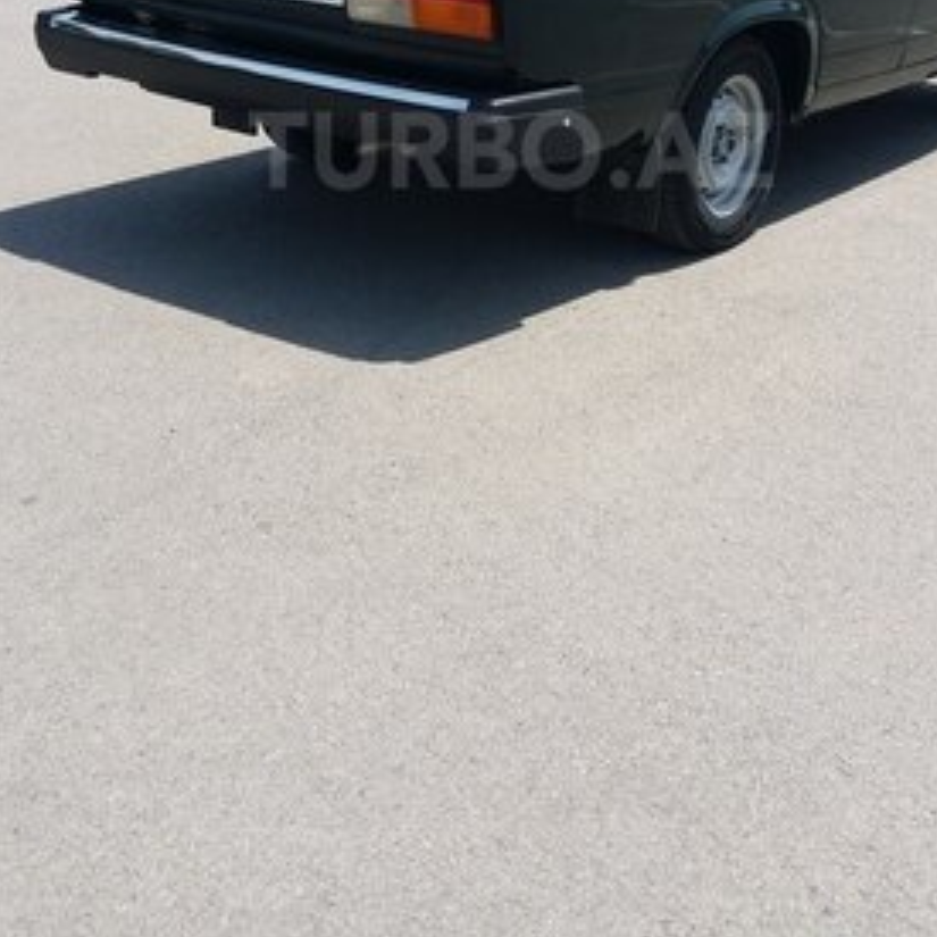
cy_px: 150
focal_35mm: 43
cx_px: 511
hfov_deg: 39.1
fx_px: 1317
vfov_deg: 37.4
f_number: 1.9
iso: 40
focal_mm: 3.7
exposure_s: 1/998
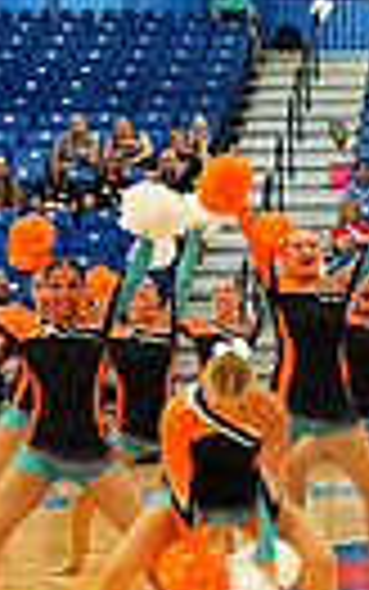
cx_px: 1116
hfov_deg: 6.4
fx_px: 3038
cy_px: 236
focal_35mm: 189
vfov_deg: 11.1
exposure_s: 1/1000
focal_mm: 42
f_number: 4
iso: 25600
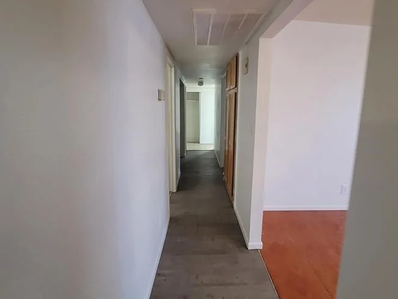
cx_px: 205
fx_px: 184
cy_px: 139
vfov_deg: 78.0
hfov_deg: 94.4
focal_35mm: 16
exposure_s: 1/40
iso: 320
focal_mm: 2.2
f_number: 2.2
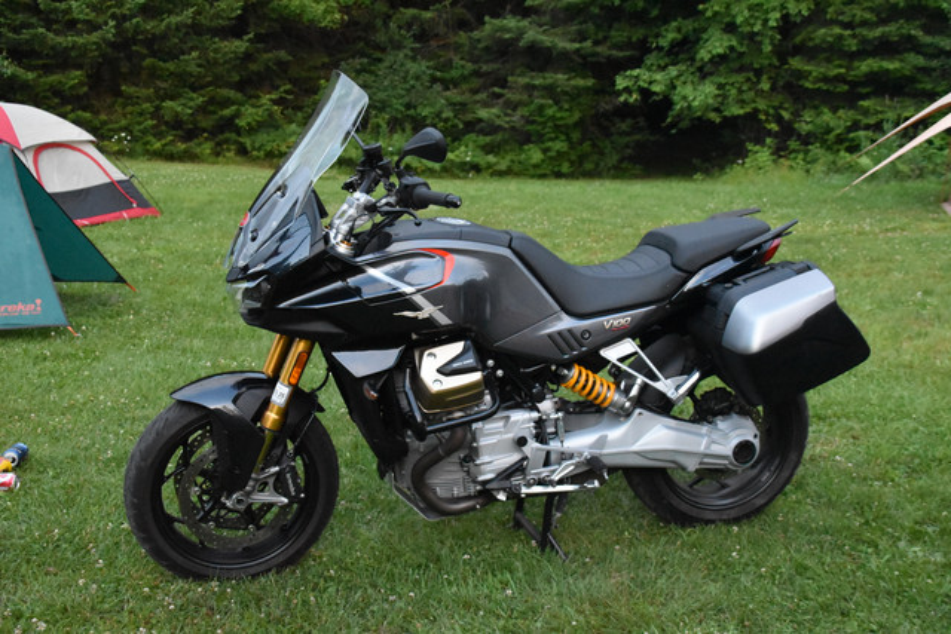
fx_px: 1268
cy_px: 317
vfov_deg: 28.1
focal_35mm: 48
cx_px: 476
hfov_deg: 41.1
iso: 7200
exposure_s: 1/60
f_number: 4.2
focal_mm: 32
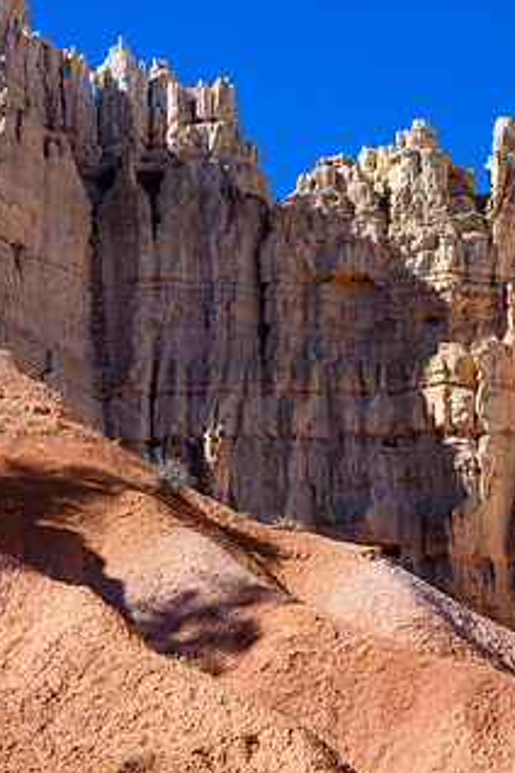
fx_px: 1995
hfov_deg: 14.6
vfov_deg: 21.9
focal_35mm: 93
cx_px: 418
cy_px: 440
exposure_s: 1/125
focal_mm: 51
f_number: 14
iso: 100
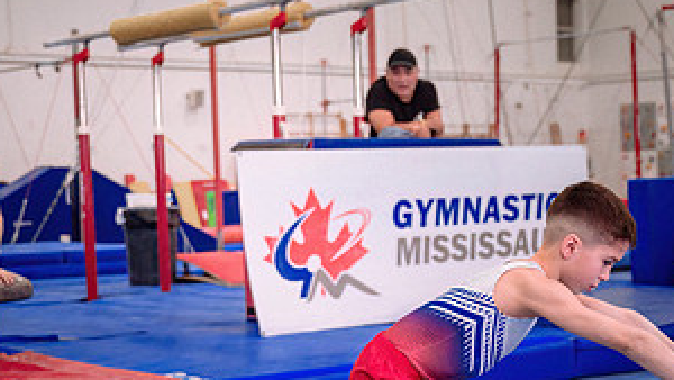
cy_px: 292
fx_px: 1466
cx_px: 523
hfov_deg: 25.5
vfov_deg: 14.7
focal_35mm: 82
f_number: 2.8
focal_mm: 36
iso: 1600
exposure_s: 1/1000
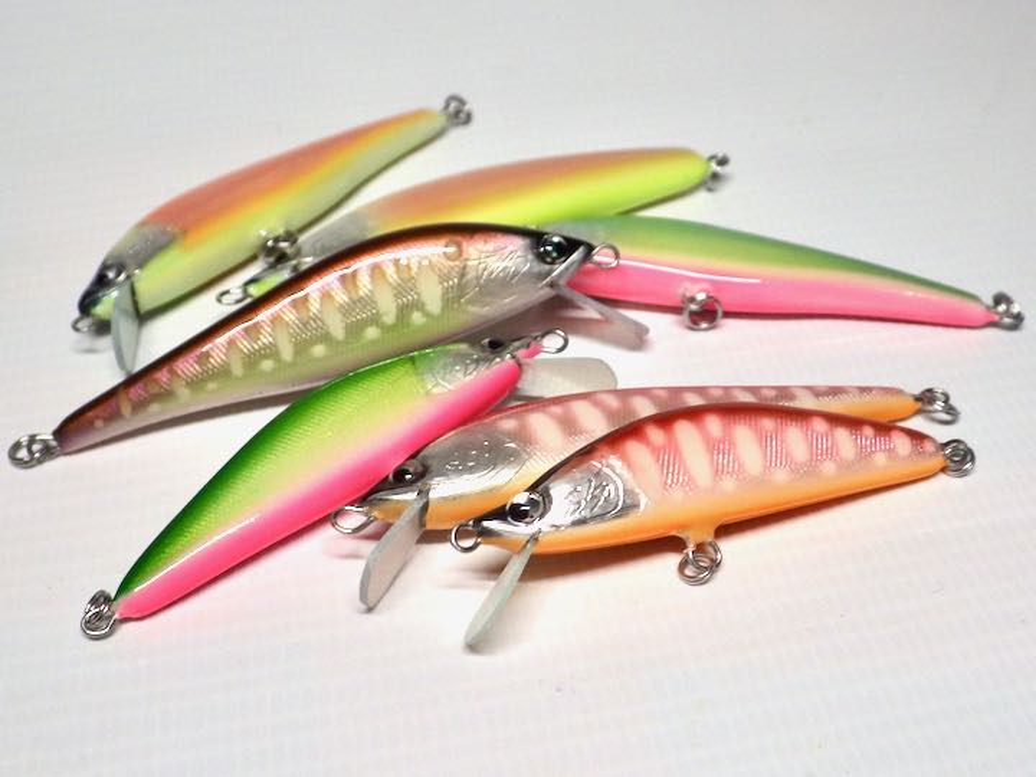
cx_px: 518
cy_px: 388
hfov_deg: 58.4
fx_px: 928
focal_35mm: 31
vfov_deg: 45.4
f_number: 3.1
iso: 125
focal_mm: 5.5
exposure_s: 1/45
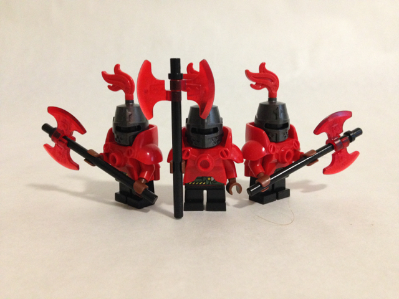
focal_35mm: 33
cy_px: 150
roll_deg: +1.5
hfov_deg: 55.4
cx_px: 200
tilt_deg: -11.7
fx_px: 380
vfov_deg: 42.9
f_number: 2.4
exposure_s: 1/17
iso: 400
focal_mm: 4.12
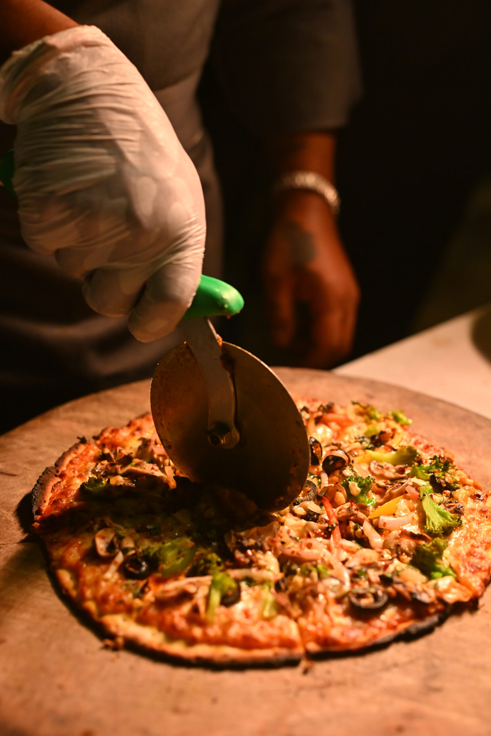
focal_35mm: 50
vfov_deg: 39.6
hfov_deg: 27.0
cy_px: 368
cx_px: 246
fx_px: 1023
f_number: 3.2
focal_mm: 50
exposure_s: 1/500
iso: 1600
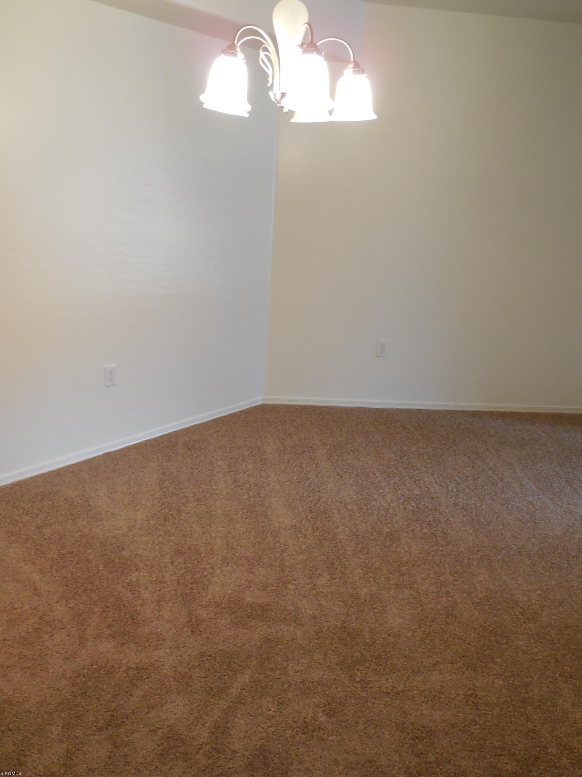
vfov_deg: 67.3
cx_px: 292
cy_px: 395
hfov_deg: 53.1
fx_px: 583
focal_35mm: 26
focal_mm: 4.5
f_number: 3.1
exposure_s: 1/30
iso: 280
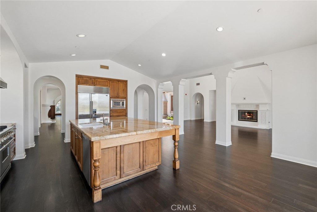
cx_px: 158
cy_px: 106
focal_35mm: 15
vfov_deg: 77.3
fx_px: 132
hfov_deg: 100.4
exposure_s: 1/17
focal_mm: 10
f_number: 9
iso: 125
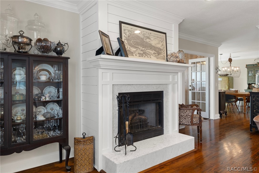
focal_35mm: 22
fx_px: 162
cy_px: 86
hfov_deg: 77.3
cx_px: 130
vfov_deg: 56.1
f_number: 9.5
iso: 320
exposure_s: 1.5
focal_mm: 15
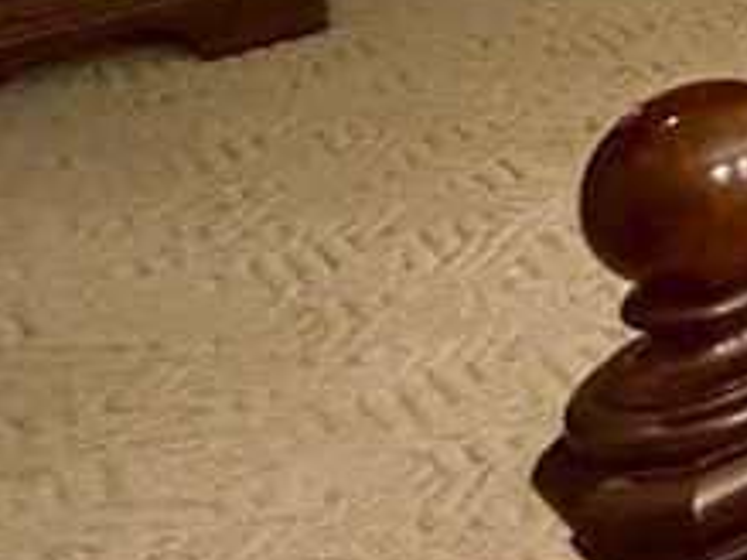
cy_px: -695
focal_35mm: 96
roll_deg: +0.4
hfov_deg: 12.0
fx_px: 2071
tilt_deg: -3.2
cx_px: 2145
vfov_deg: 12.7
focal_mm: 2.22
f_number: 2.2
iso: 320
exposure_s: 1/60
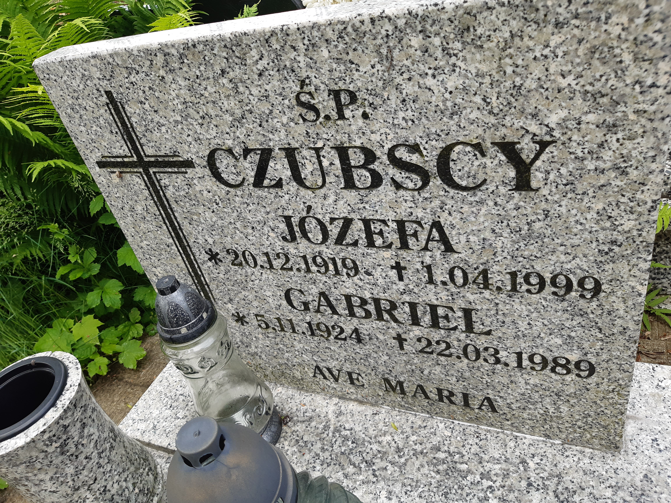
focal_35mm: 26
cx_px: 336
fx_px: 504
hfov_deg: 67.3
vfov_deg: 53.1
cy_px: 252
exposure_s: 1/321
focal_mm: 3.92
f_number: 1.7
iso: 40
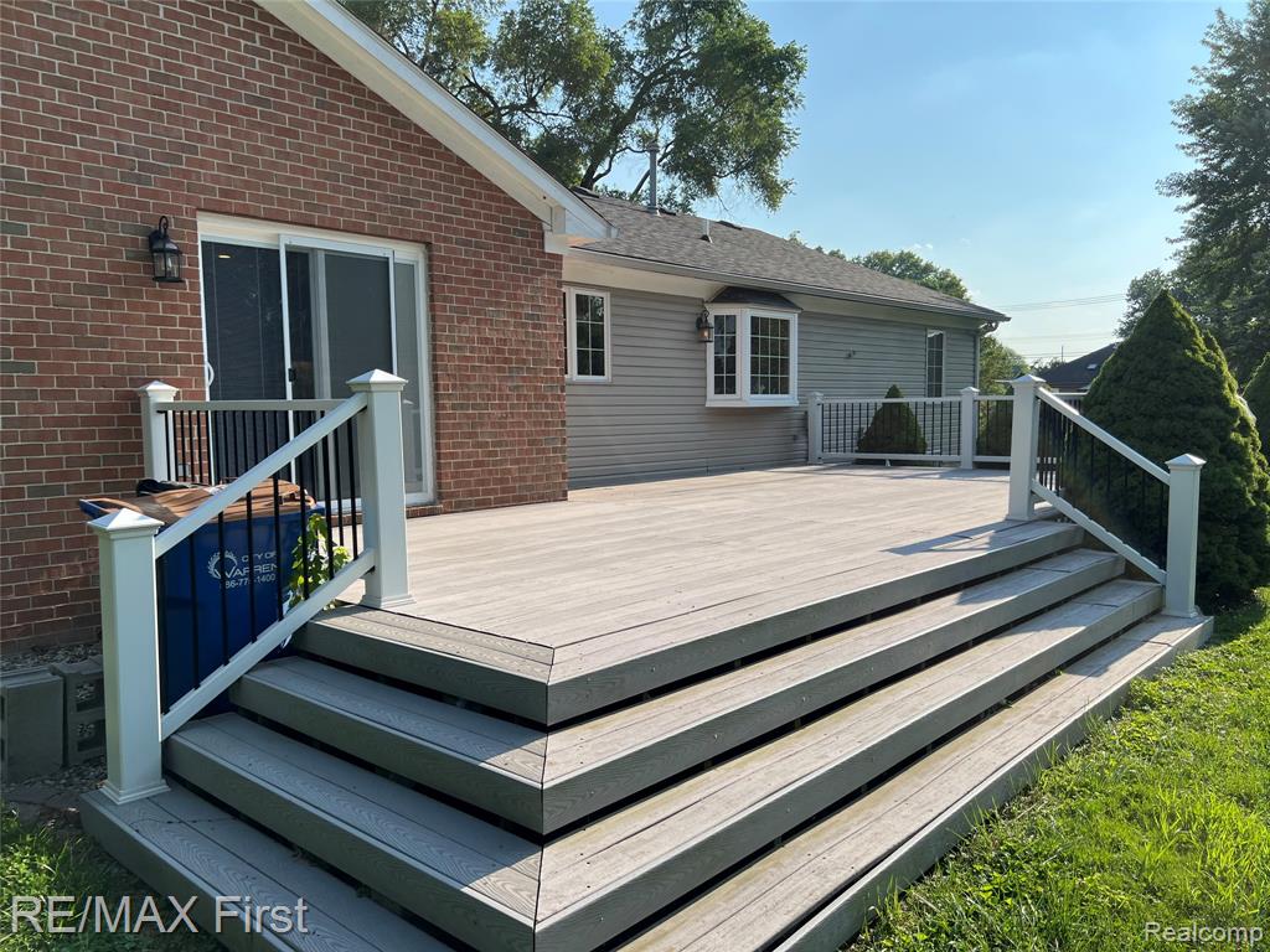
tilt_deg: -4.9
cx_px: 635
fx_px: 954
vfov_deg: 53.1
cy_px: 476
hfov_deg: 67.3
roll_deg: +1.1
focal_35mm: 26
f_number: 1.5
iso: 50
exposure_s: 1/3356
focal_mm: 5.7
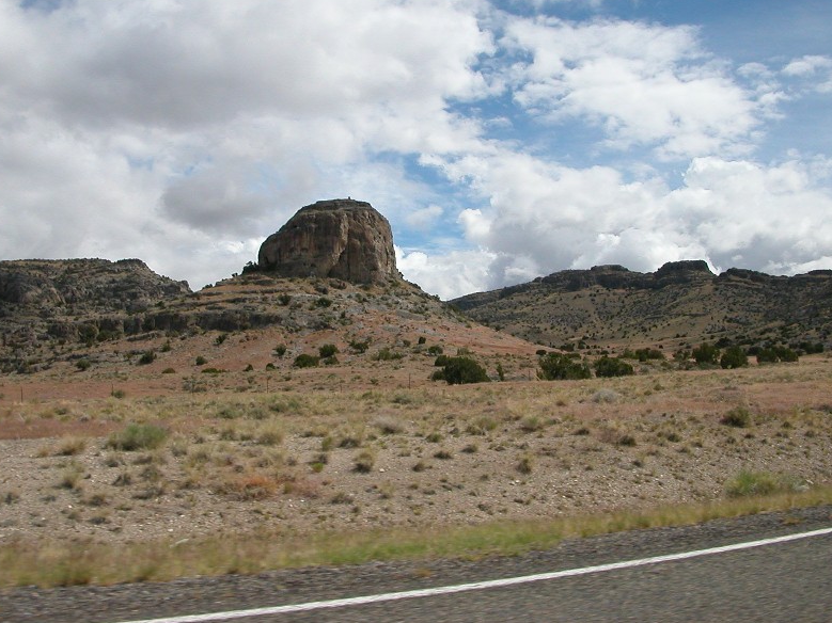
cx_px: 413
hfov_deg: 49.0
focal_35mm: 38
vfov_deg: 37.7
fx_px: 913
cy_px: 305
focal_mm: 5.6
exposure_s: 1/1318
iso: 100
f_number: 4.5
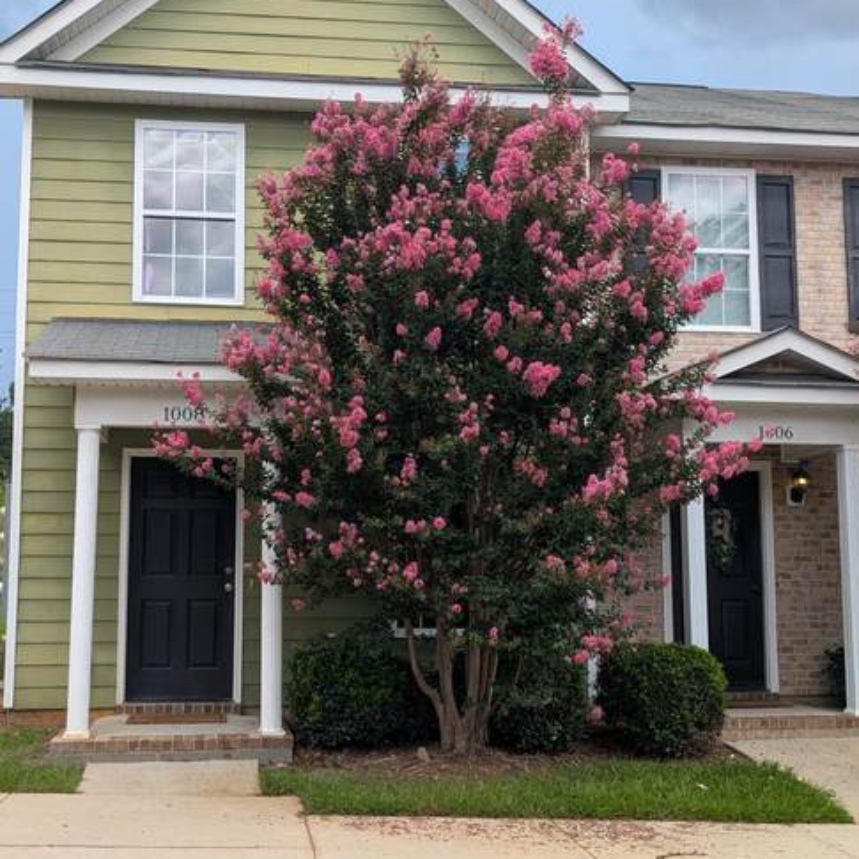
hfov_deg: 39.9
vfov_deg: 40.0
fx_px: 1179
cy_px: 457
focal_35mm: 42
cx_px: 356
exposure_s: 1/338
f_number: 1.68
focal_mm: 6.9
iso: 21
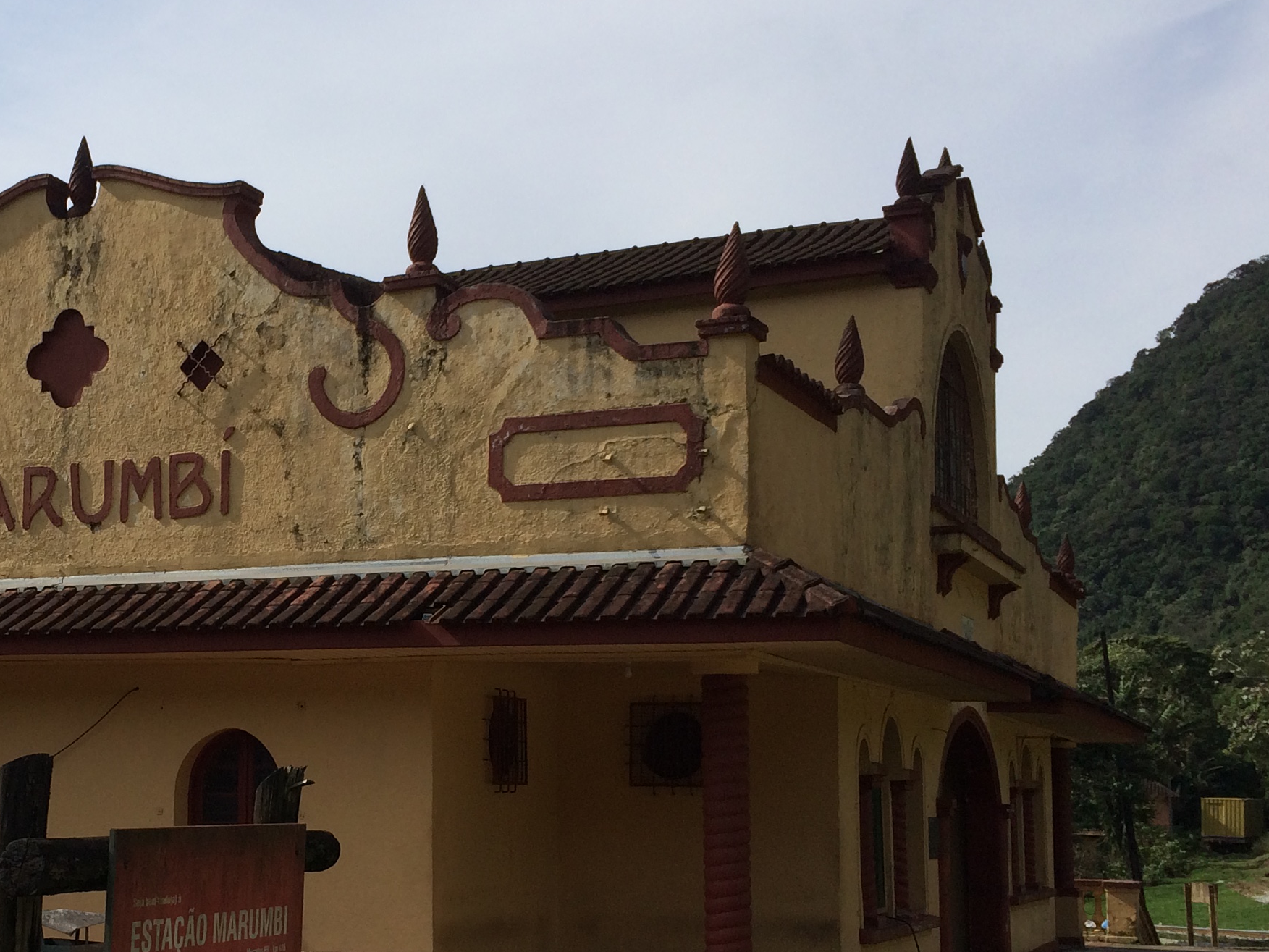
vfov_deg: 26.8
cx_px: 258
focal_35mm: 54
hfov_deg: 34.5
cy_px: 649
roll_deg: -0.9
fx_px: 1980
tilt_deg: +2.8
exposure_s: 1/2933
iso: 32
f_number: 2.2
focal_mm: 4.15
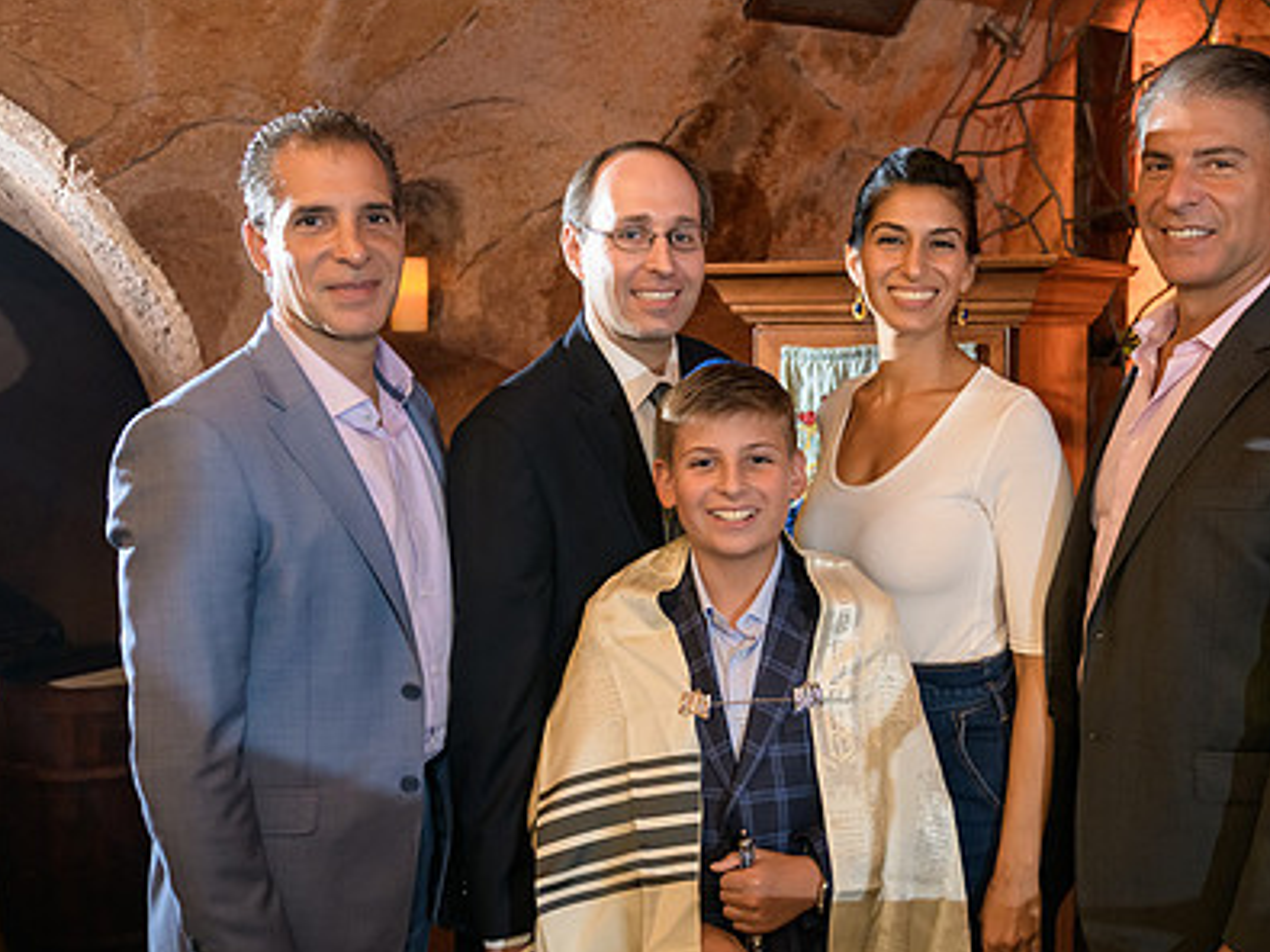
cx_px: 813
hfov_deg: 45.3
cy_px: 526
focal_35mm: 41
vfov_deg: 35.1
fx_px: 1504
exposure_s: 1/125
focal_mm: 29
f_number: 3.2
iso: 1600
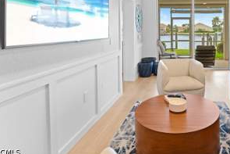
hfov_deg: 64.7
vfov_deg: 47.1
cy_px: 32
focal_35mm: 26
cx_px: 175
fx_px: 166
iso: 640
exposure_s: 1/5
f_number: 8
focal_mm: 16
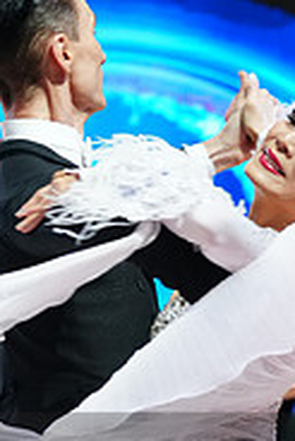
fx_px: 3558
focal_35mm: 290
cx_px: 231
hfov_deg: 4.7
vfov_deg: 7.1
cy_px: 494
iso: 2500
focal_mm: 92
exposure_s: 1/320
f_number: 4
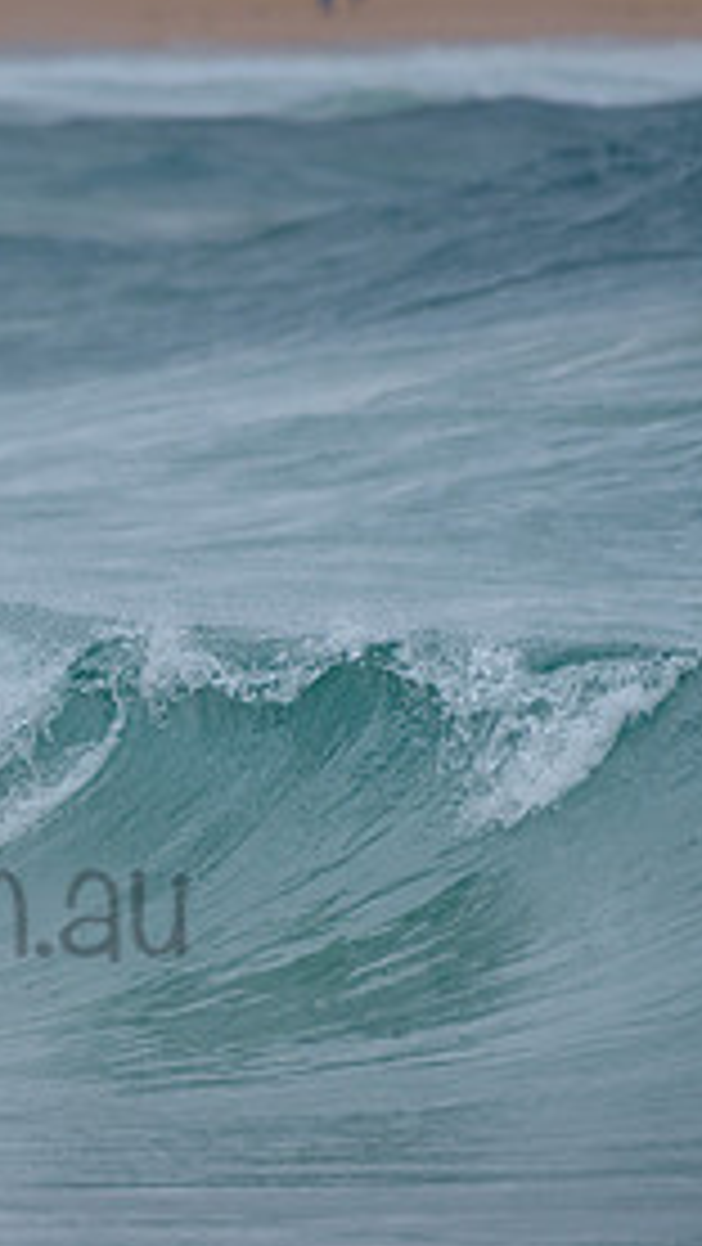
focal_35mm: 1344
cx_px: -582
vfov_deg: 1.6
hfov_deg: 0.9
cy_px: 658
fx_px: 44435
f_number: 5.6
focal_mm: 500
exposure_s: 1/1250
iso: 450
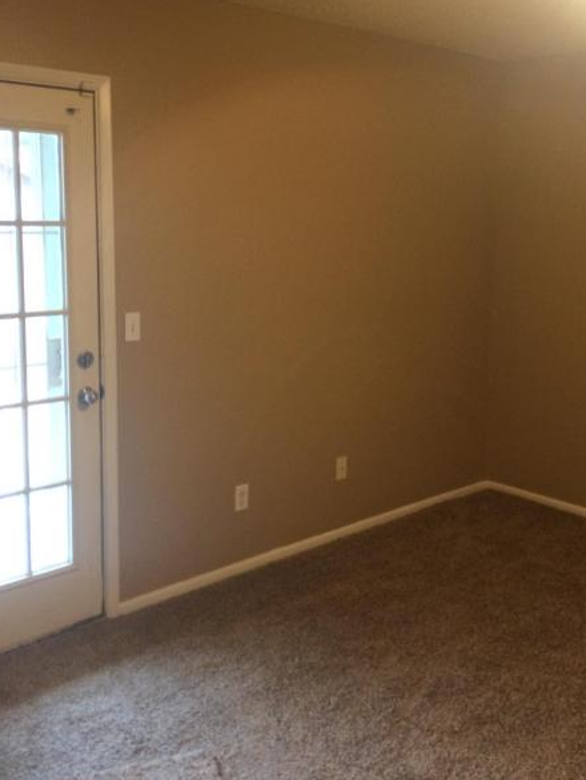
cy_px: 335
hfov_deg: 37.7
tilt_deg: -9.0
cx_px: 308
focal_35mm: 38
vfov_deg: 48.8
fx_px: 857
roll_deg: +1.8
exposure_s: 1/30
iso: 160
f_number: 2.2
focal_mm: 4.15
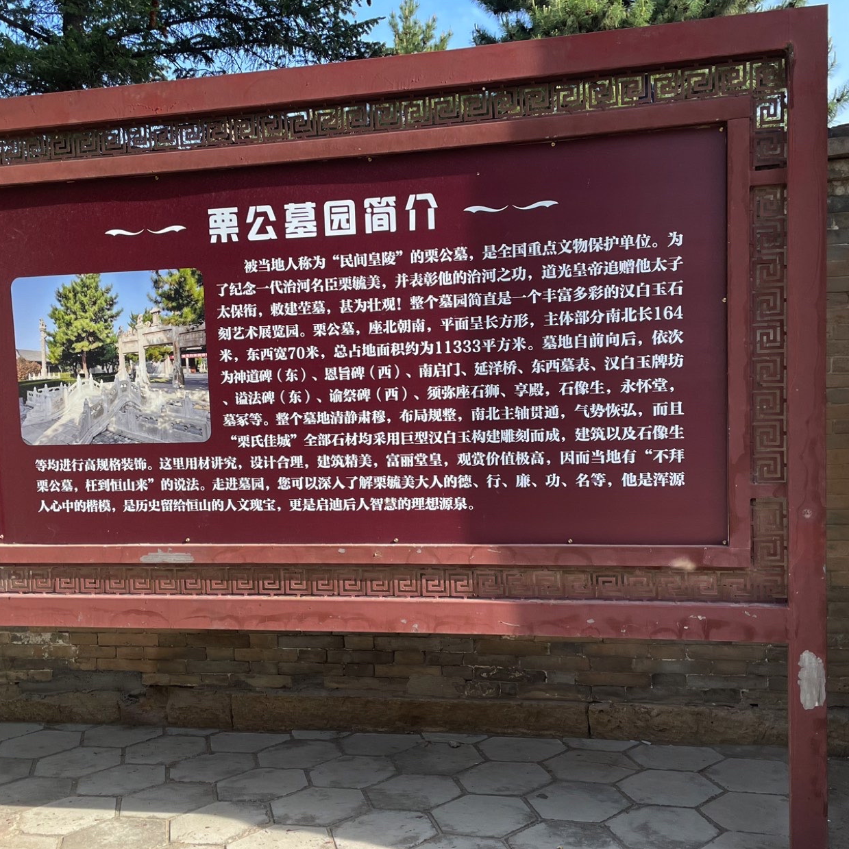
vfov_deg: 43.7
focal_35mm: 38
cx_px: 443
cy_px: 501
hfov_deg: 43.8
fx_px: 1054
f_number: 1.6
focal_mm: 4.2
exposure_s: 1/764
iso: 32
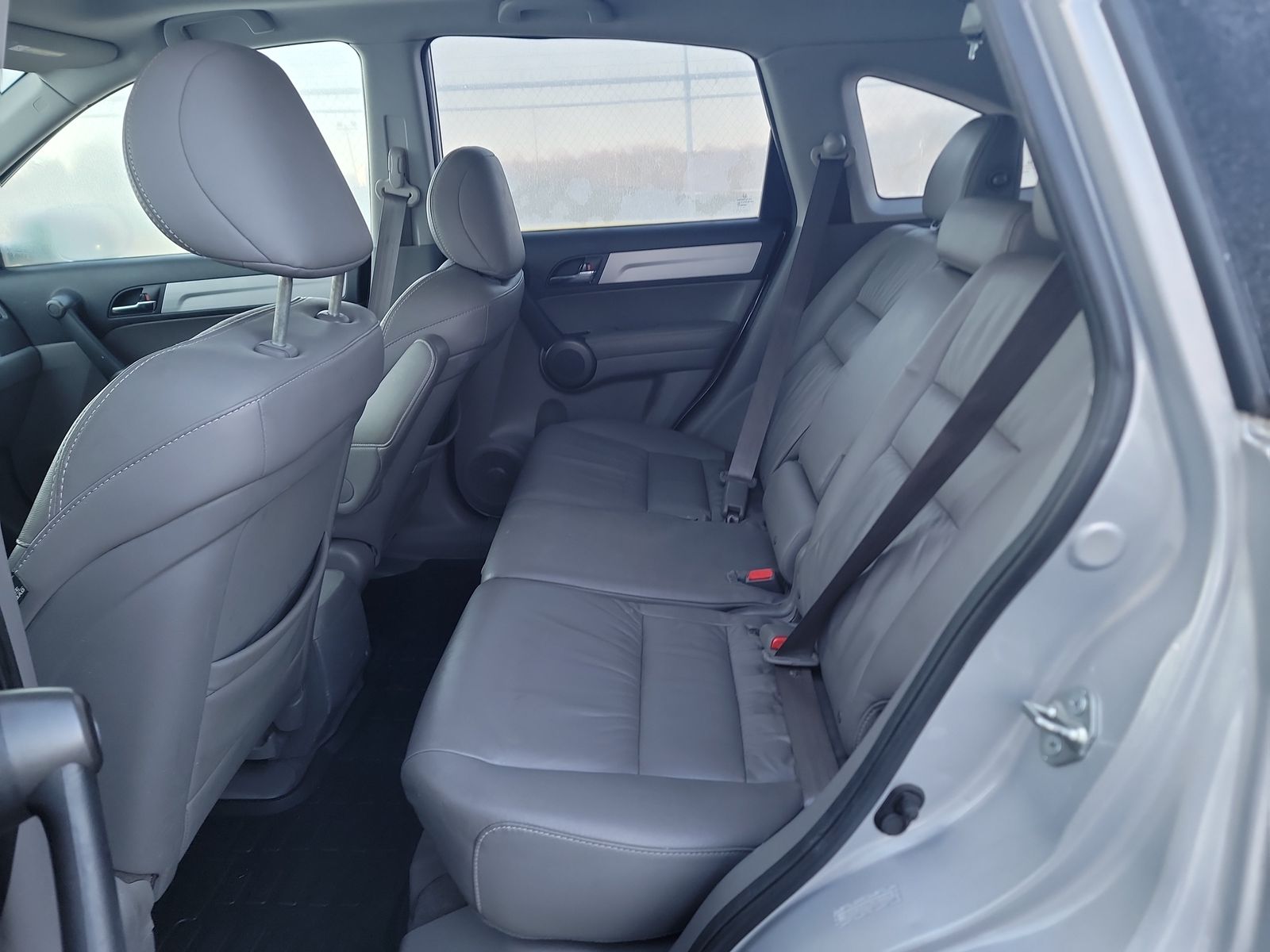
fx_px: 881
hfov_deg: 71.6
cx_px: 635
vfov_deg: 56.8
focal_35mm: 24
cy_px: 476
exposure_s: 1/59
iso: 152
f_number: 1.8
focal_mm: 6.7
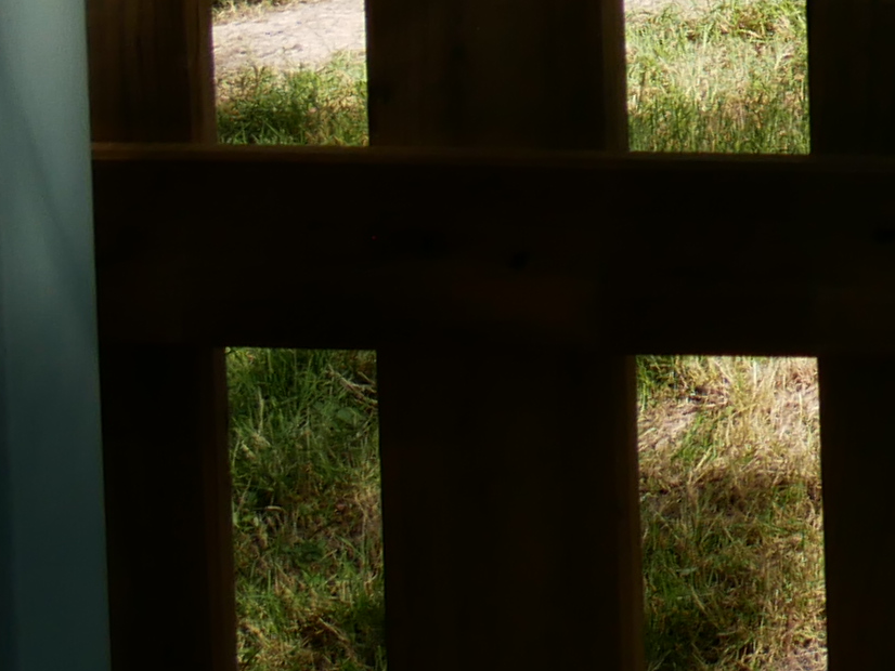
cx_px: 2116
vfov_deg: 7.5
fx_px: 4888
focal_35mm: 189
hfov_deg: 9.4
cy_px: -801
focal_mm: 17
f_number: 8
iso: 200
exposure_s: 1/200
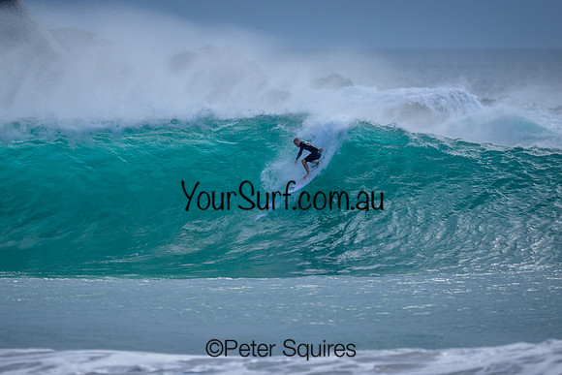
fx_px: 12491
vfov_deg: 1.7
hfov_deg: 2.6
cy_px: 188
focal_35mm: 800
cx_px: 281
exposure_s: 1/2000
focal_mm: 800
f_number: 6.3
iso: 450
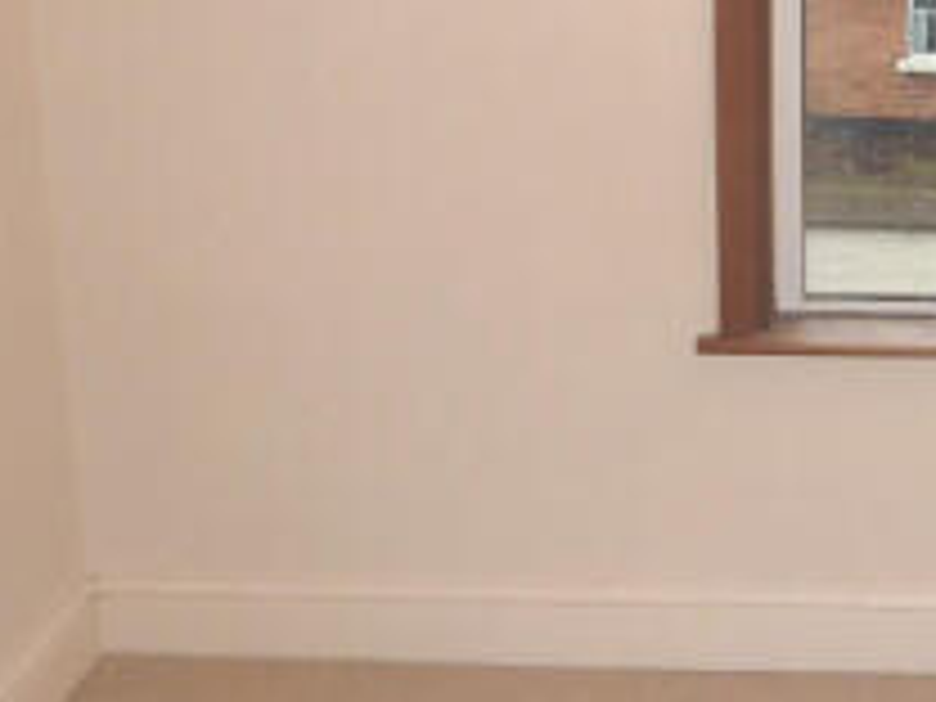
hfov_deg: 26.7
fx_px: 1893
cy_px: 151
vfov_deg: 20.8
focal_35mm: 70
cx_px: 857
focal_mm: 4.1
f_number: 3.3
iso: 100
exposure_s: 1/30
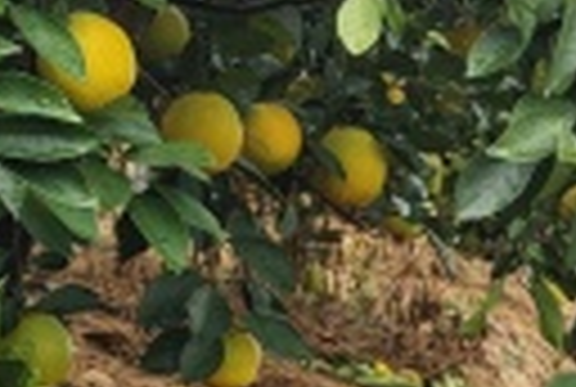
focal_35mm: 149
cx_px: -356
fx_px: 2390
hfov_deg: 12.8
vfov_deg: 9.2
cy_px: -50
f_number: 1.6
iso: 64
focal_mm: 6.55
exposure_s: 1/101
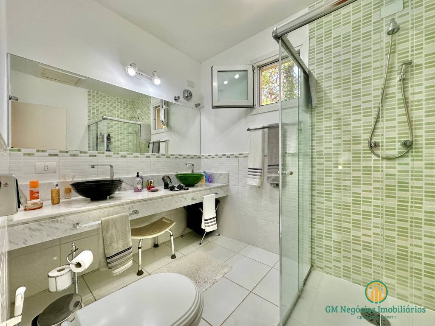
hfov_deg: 102.1
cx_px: 218
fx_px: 176
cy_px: 163
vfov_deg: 85.7
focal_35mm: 14
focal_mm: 2.22
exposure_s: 1/120
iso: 160
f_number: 2.2
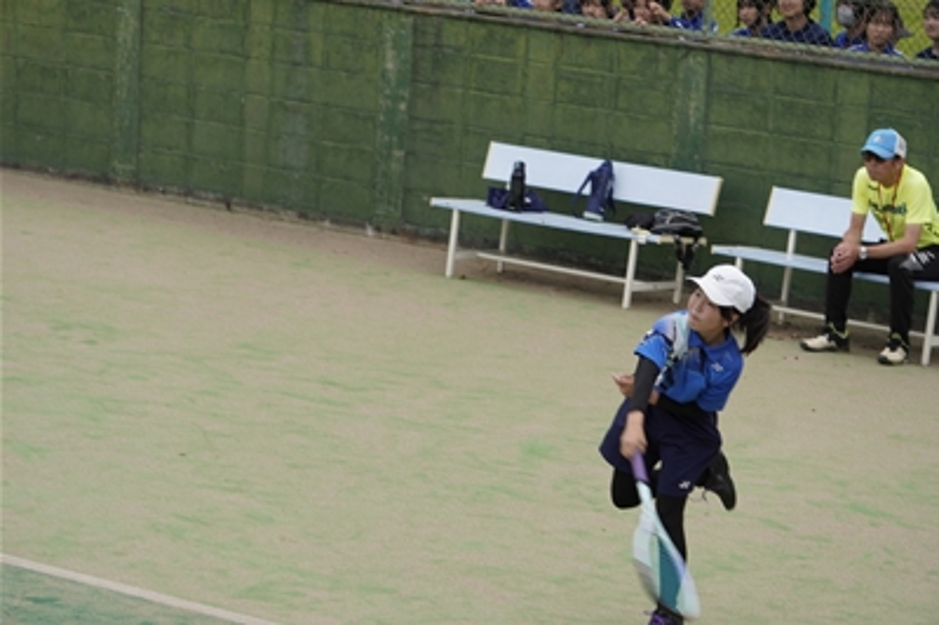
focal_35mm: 150
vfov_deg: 9.1
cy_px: 312
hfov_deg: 13.7
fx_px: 3909
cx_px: 470
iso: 100
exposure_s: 1/250
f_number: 6.3
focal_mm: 100
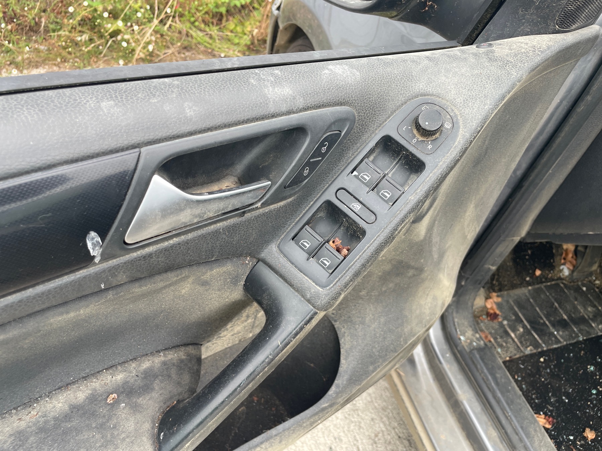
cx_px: 301
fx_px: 452
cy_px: 226
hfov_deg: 67.3
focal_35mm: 26
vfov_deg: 53.1
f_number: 1.6
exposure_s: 1/139
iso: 32
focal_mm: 4.2
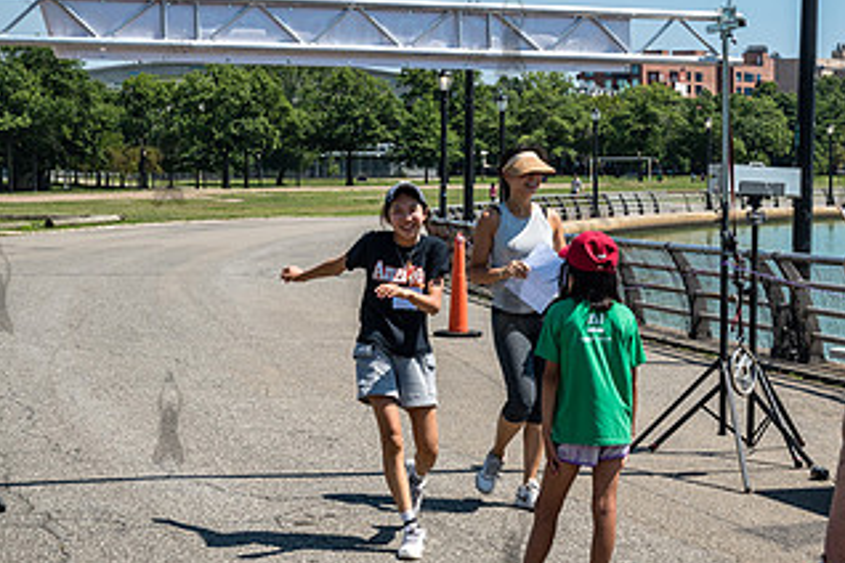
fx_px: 1925
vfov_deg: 16.7
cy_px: 288
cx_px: 510
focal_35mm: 82
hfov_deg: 24.7
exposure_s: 1/320
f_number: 10
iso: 200
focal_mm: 45
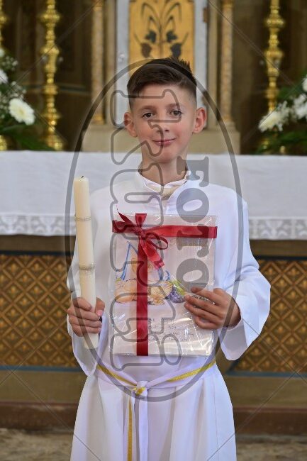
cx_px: 154
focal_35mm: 90
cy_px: 230
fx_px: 1152
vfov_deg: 22.6
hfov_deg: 15.2
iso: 4000
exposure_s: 1/125
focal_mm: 90
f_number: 5
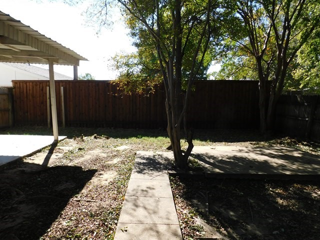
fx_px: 222
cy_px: 120
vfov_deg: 56.8
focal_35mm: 24
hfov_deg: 71.6
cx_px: 160
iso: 125
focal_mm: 4.1
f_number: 3
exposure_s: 1/640
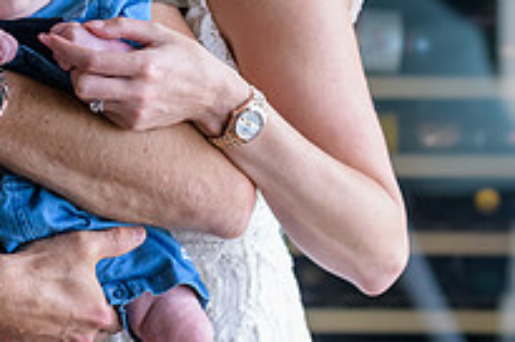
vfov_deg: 5.6
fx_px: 3442
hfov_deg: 8.5
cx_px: 45
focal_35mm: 241
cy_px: -132
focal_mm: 85
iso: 1250
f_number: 3.2
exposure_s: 1/400
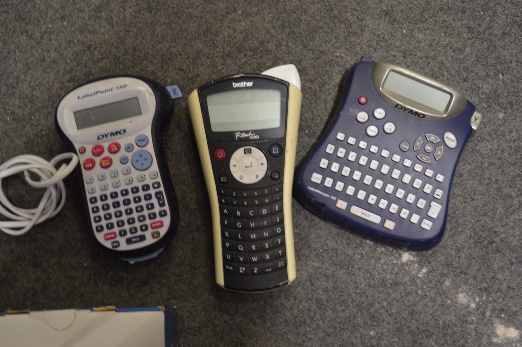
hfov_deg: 42.4
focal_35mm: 46
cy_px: 174
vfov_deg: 28.9
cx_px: 261
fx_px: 674
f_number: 4.2
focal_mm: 31
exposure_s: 1/15
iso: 400
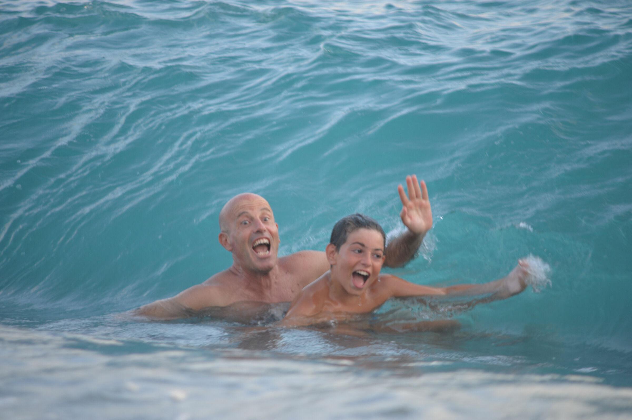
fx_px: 3684
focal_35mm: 210
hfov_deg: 9.8
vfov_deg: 6.5
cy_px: 210
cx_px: 316
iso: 400
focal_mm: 210
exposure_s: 1/200
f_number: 4
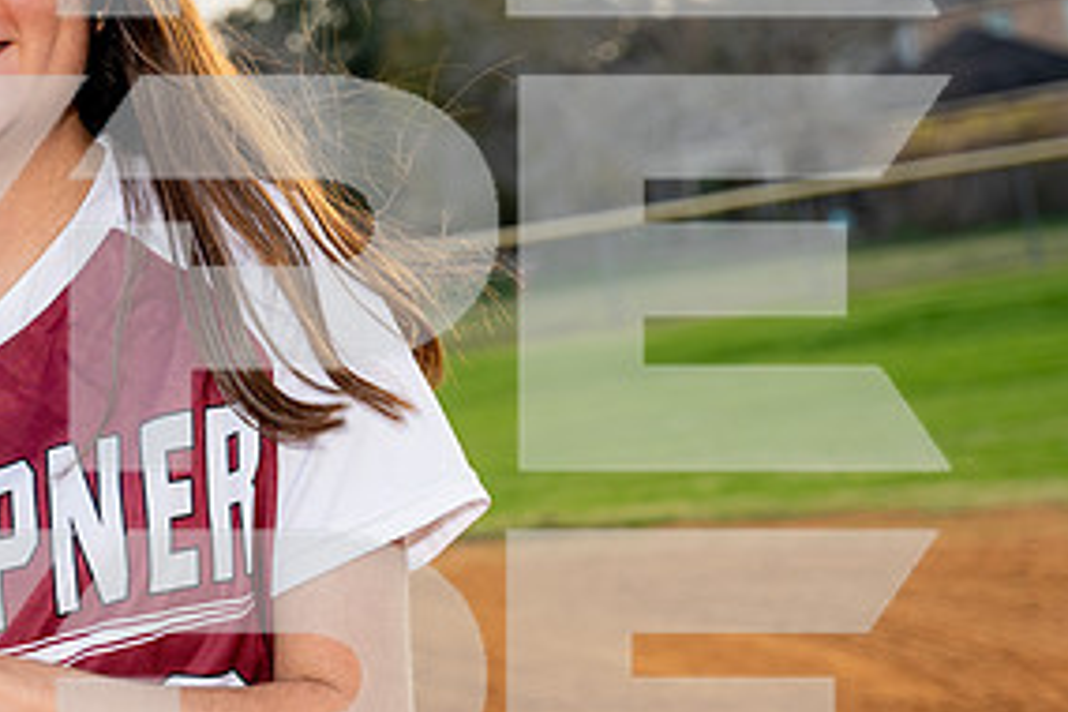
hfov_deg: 18.1
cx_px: -4
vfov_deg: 12.4
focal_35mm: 110
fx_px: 3263
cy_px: 275
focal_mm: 54
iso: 100
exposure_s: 1/250
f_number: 5
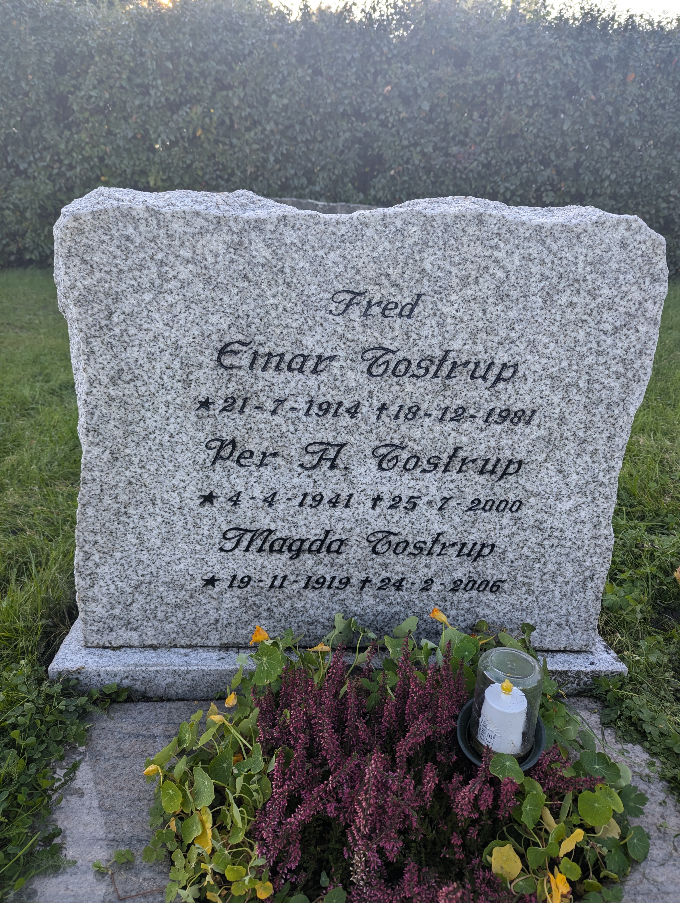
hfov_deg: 56.9
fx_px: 627
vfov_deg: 71.5
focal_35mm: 24
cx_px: 340
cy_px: 452
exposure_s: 1/141
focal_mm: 6.81
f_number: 1.85
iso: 27
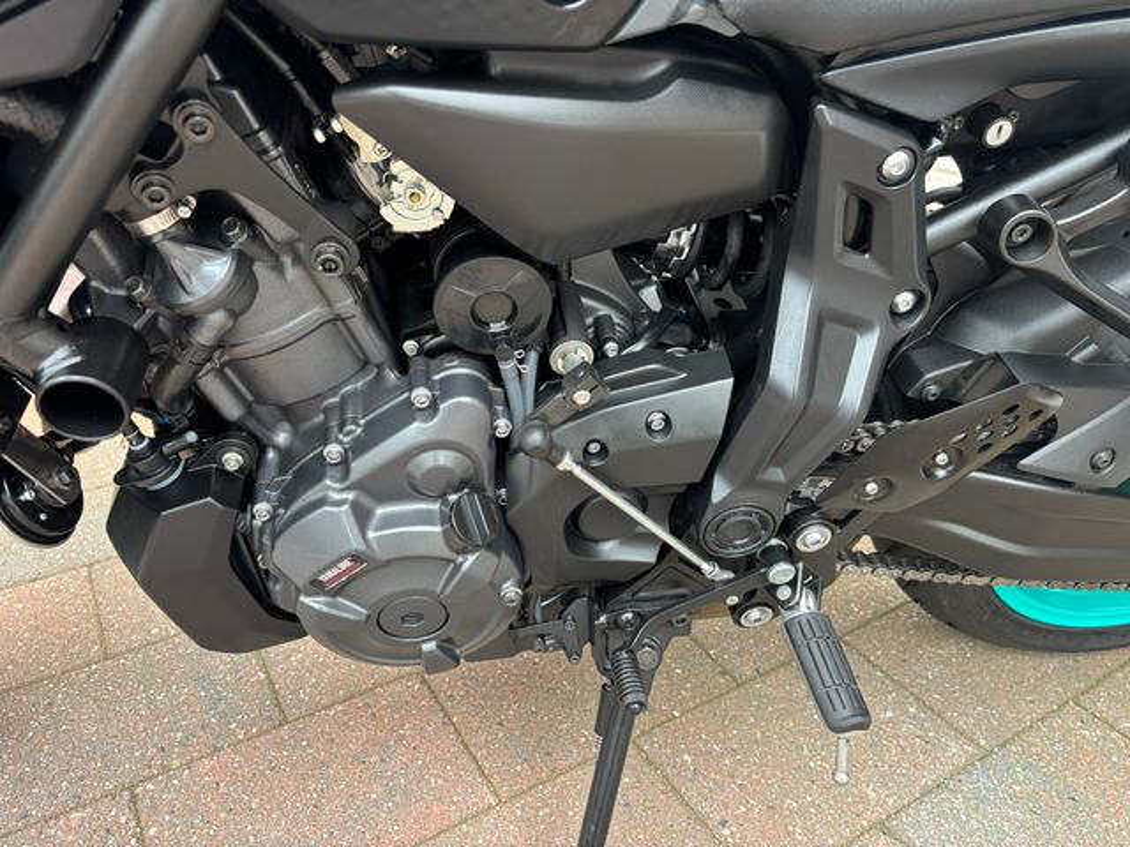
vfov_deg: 53.1
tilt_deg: -28.1
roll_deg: -0.4
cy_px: 424
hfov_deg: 67.3
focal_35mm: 26
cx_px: 565
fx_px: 849
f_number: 1.6
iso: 100
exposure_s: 1/121
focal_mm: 5.96
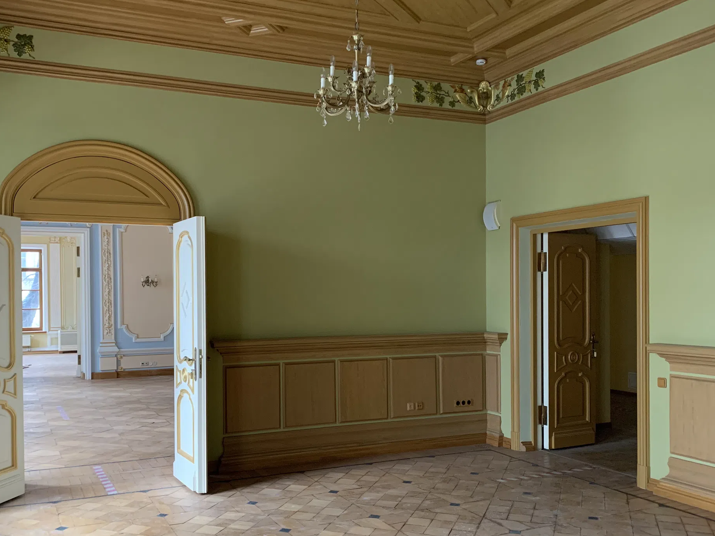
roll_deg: +0.6
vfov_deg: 41.7
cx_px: 323
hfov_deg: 53.9
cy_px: 302
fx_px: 702
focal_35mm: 34
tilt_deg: -1.3
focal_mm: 4.25
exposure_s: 1/45
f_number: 1.8
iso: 400
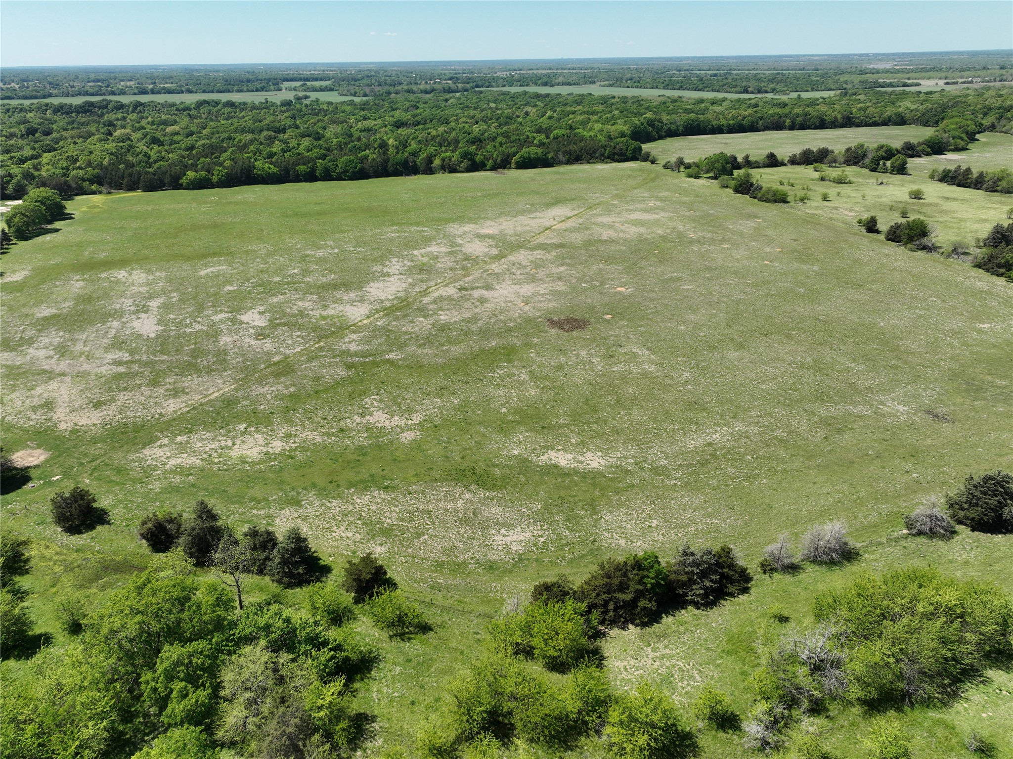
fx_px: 702
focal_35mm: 24
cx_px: 506
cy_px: 380
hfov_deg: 71.6
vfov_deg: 56.8
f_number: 2.8
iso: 120
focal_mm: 12.29
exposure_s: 1/1600
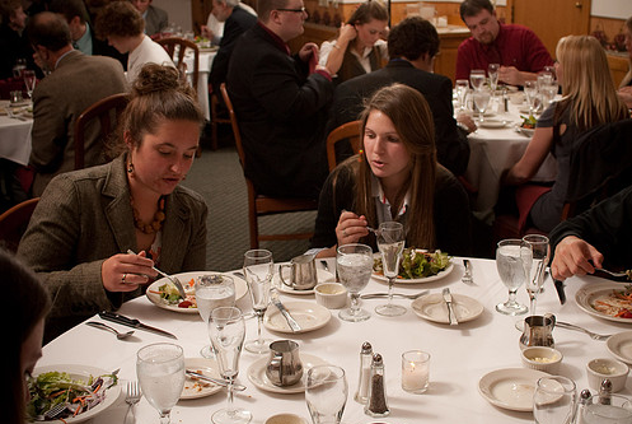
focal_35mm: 49
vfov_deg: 27.6
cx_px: 359
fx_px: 861
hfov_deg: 40.2
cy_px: 227
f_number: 4.5
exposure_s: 1/100
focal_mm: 28
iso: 200
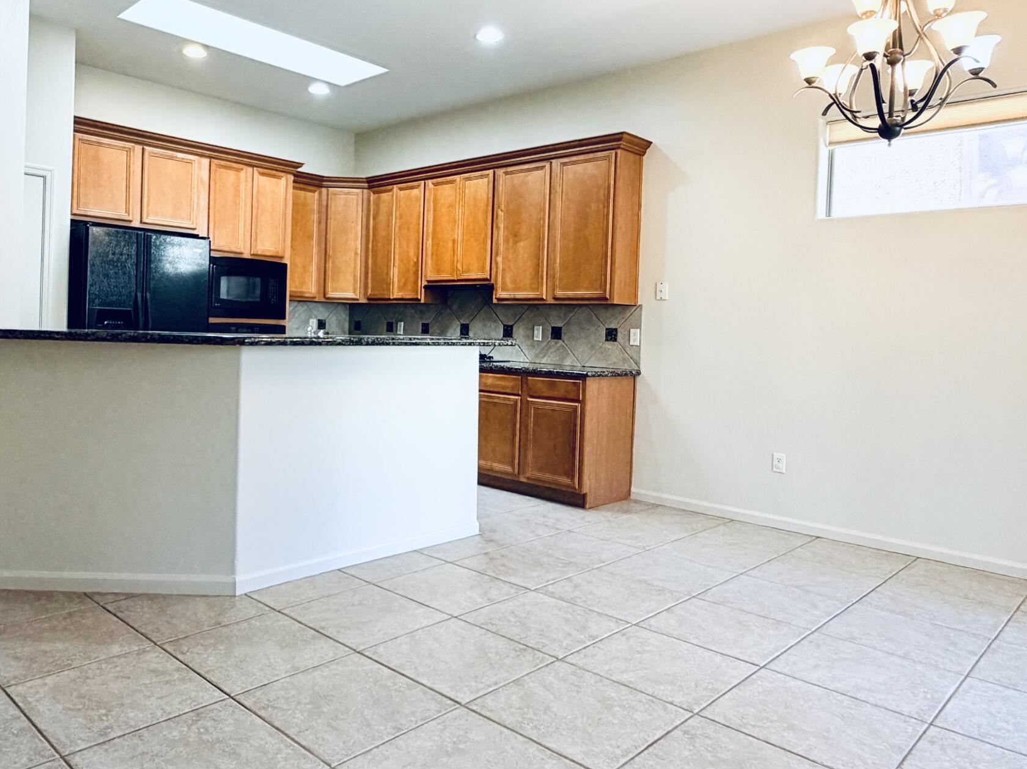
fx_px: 741
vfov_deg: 54.6
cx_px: 423
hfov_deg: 68.9
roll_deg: +0.0
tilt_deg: +1.1
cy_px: 324
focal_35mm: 25
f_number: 2.2
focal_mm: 2.22
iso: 200
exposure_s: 1/120
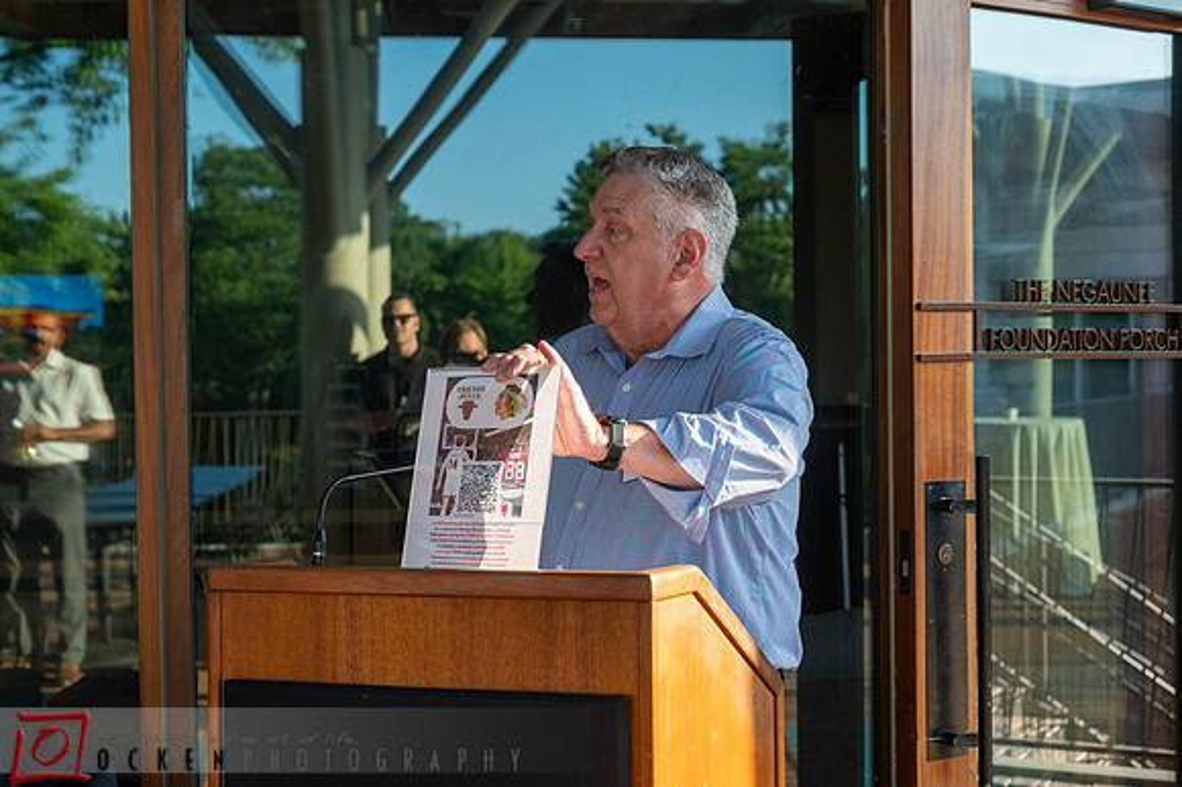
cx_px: 591
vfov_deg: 25.8
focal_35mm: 52
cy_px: 394
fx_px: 1721
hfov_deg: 37.9
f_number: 5
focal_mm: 51
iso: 400
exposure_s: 1/500
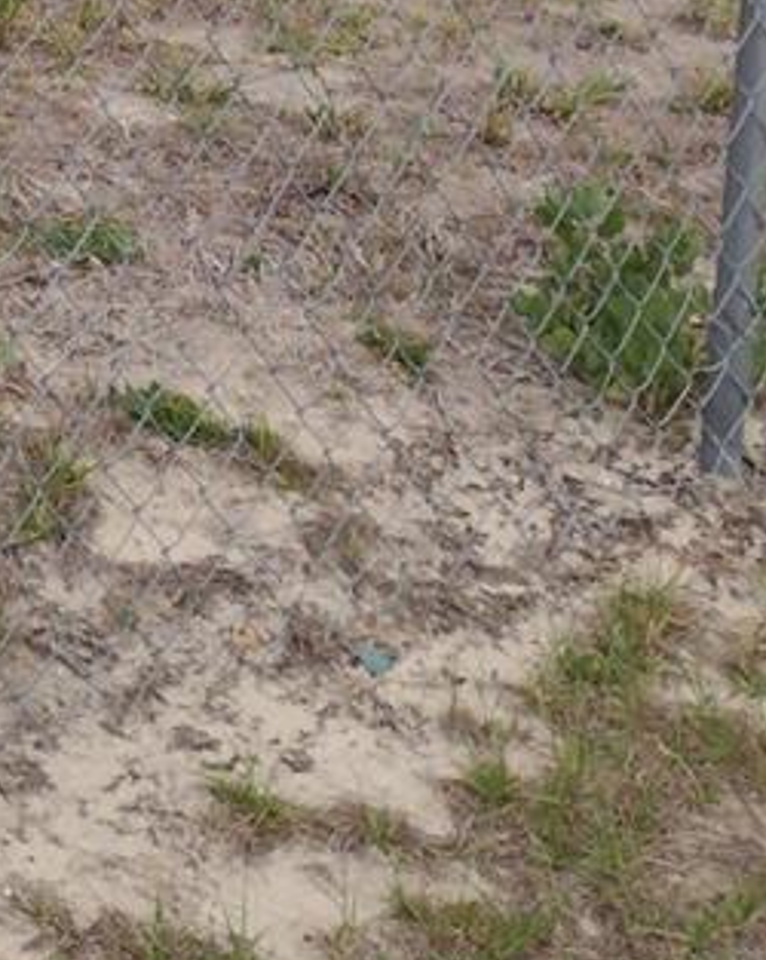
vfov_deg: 16.2
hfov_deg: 13.9
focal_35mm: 101
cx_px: -499
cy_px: -742
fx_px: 2865
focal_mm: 4.71
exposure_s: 1/994
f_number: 1.7
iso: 100
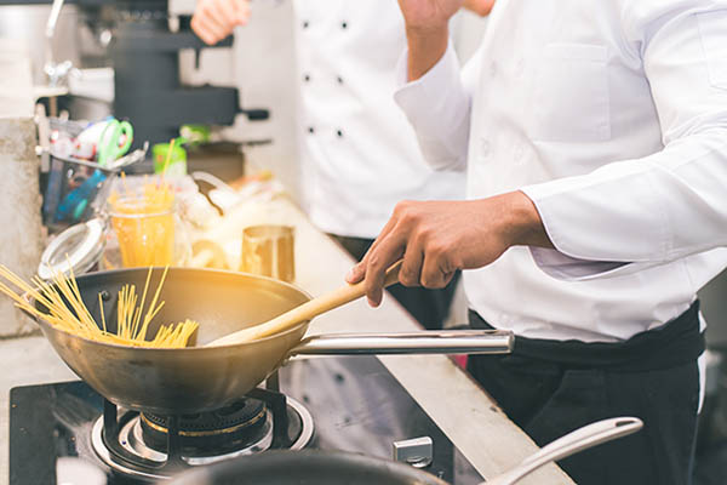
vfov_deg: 27.0
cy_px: 242
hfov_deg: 39.6
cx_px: 364
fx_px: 1010
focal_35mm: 50
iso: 400
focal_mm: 50
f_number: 3.2
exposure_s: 1/80
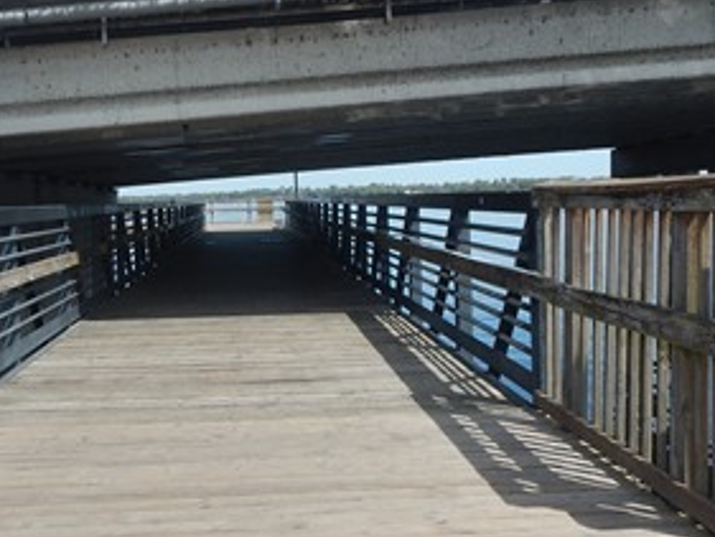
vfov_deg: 35.1
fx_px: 847
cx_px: 239
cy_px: 237
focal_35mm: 41
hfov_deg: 45.1
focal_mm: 4.3
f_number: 4.1
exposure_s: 1/800
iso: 125
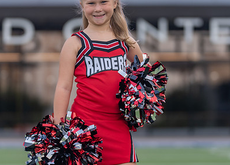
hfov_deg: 9.4
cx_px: 115
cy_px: 62
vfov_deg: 6.7
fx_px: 1399
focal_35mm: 214
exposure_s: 1/320
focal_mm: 129
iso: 160
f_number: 2.8
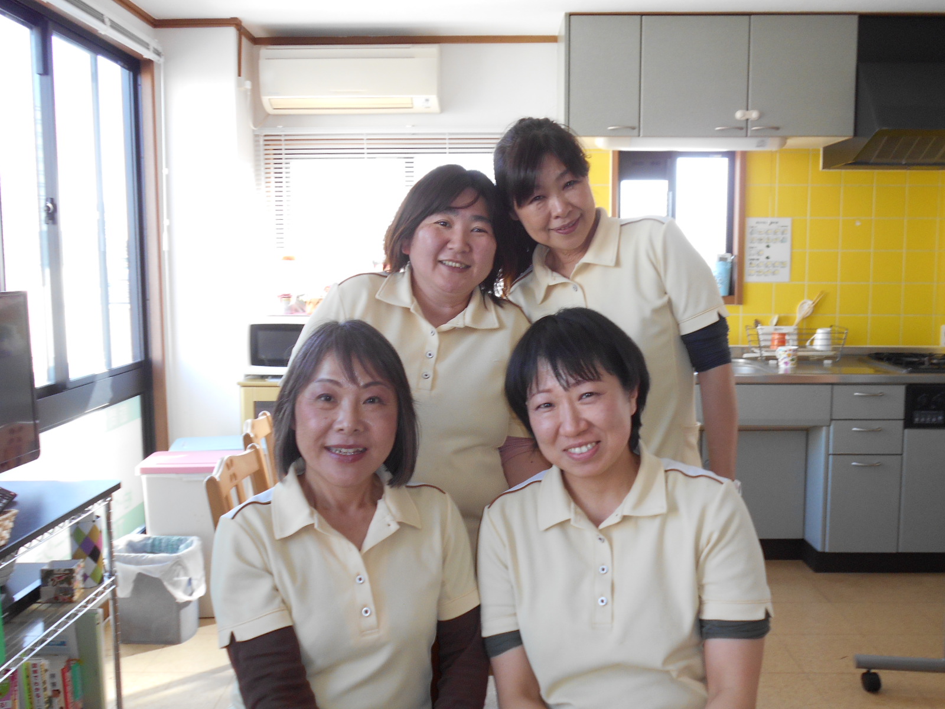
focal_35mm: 34
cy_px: 354
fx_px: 928
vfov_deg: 41.8
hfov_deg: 54.0
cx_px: 472
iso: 140
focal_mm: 5.8
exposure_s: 1/30
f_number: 3.6
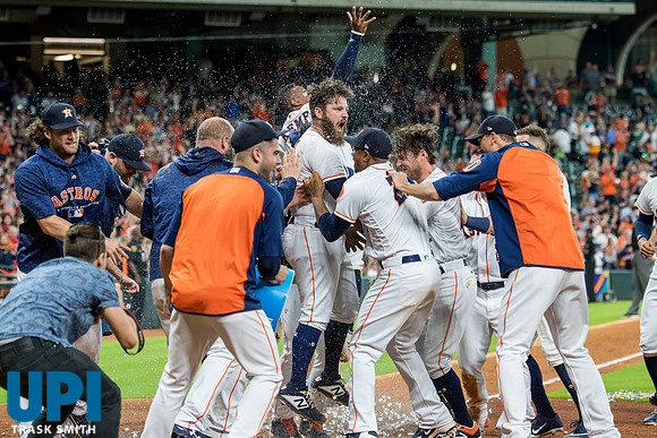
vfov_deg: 8.8
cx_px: 311
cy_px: 214
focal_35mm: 156
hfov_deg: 13.2
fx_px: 2840
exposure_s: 1/1250
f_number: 4
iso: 2500
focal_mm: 98
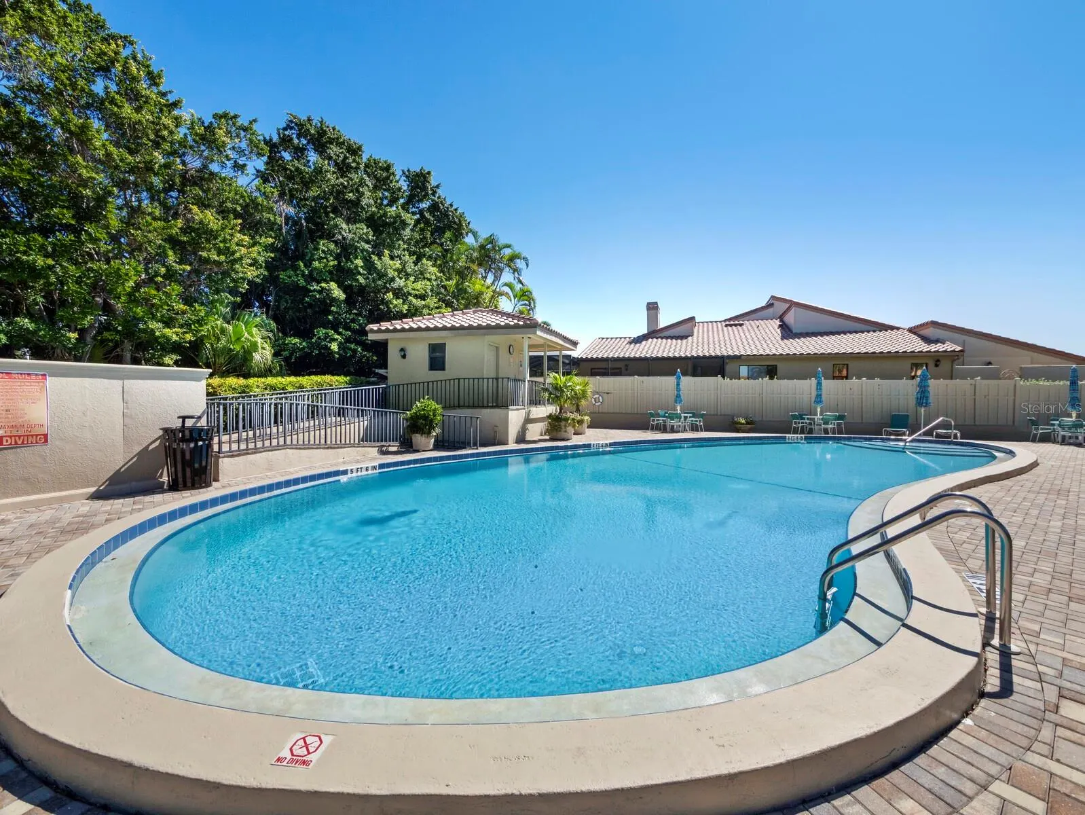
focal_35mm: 14
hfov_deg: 102.0
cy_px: 408
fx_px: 439
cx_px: 542
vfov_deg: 85.7
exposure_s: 1/1000
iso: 400
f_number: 7.1
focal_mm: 7
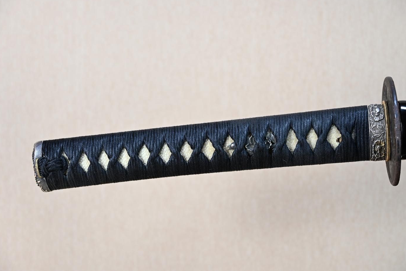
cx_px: 203
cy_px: 134
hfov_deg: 25.7
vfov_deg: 17.3
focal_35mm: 79
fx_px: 891
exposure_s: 1/1.6
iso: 100
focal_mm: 52
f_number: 4.8
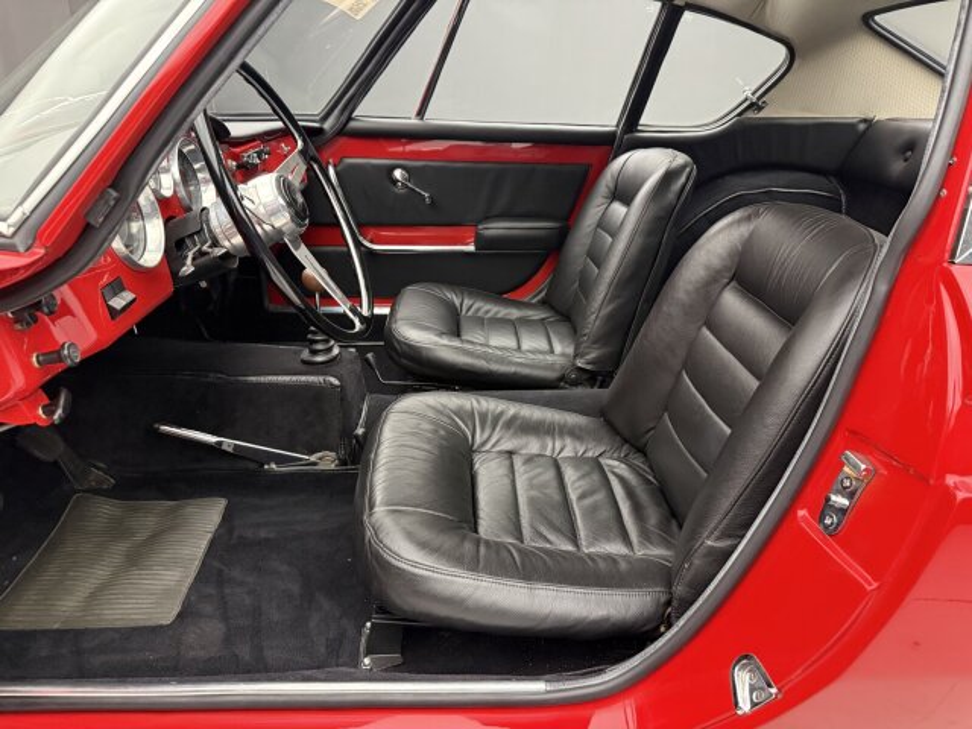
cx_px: 486
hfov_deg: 71.6
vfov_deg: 56.8
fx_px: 674
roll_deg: -1.6
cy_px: 364
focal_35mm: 24
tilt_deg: -23.4
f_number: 1.78
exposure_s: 1/49
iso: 640
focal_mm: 6.76
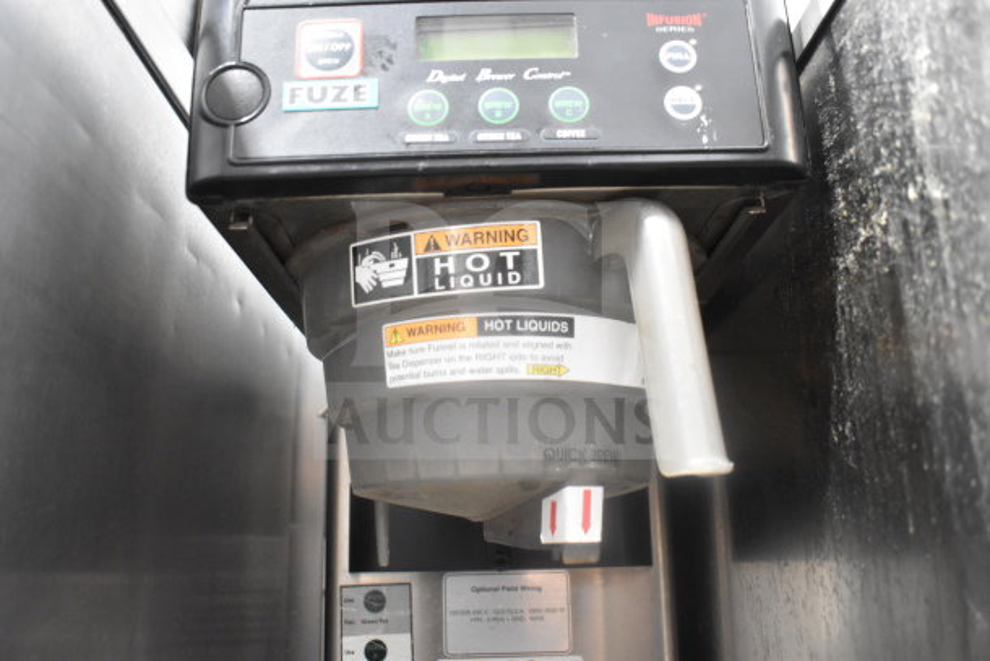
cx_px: 495
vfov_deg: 41.7
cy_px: 330
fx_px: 866
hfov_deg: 59.5
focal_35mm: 32
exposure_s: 1/30
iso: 3200
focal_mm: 21
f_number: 3.8
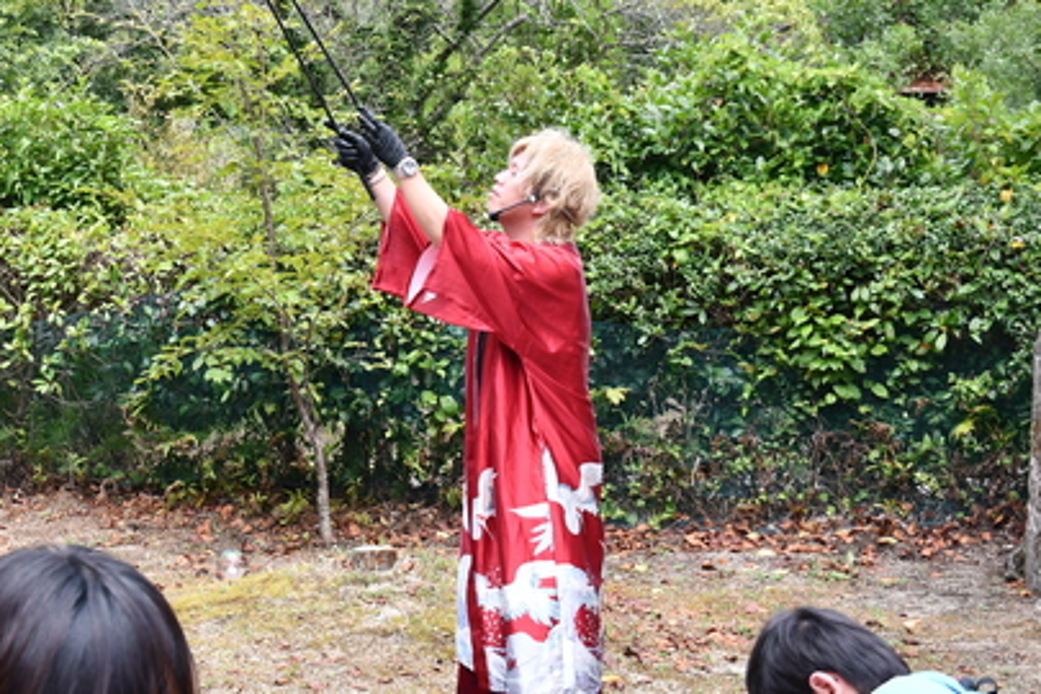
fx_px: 2082
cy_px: 75
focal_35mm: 72
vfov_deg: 18.6
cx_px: 120
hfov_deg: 27.2
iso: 250
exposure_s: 1/250
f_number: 5.6
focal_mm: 27
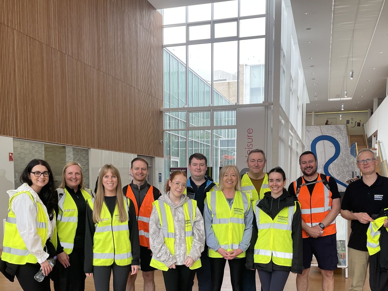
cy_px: 212
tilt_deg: -5.0
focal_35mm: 38
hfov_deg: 49.0
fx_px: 426
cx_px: 202
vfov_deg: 37.0
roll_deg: +0.1
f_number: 1.6
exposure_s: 1/304
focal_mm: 4.2
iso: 32
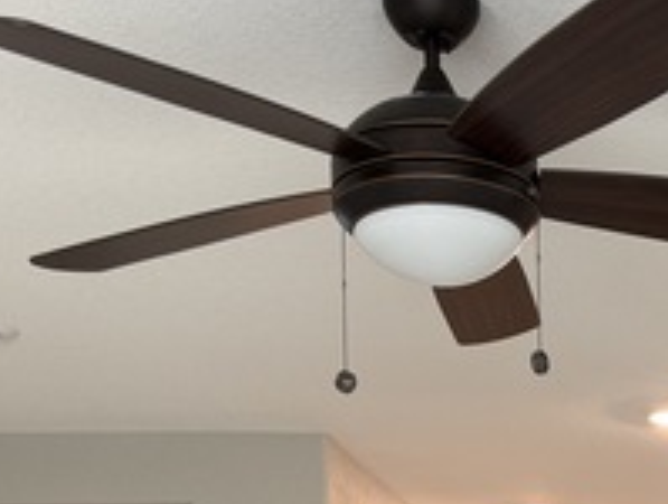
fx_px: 1489
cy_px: 796
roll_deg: +0.7
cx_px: 752
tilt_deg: +0.0
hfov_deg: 23.6
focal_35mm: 77
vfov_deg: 17.0
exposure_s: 1/60
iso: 160
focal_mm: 6.76
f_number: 1.78
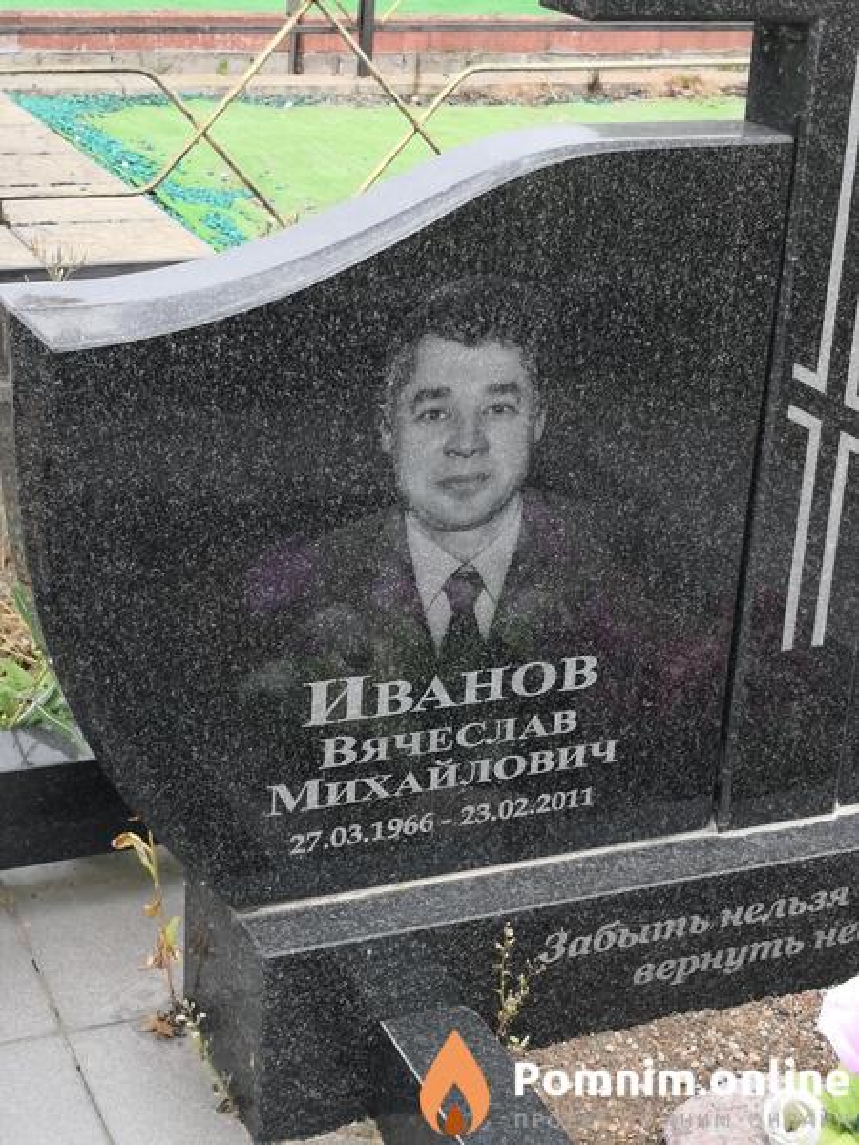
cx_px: 430
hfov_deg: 24.8
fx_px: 1952
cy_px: 572
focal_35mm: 59
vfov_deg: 32.7
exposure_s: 1/579
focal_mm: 3.95
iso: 50
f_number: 1.6
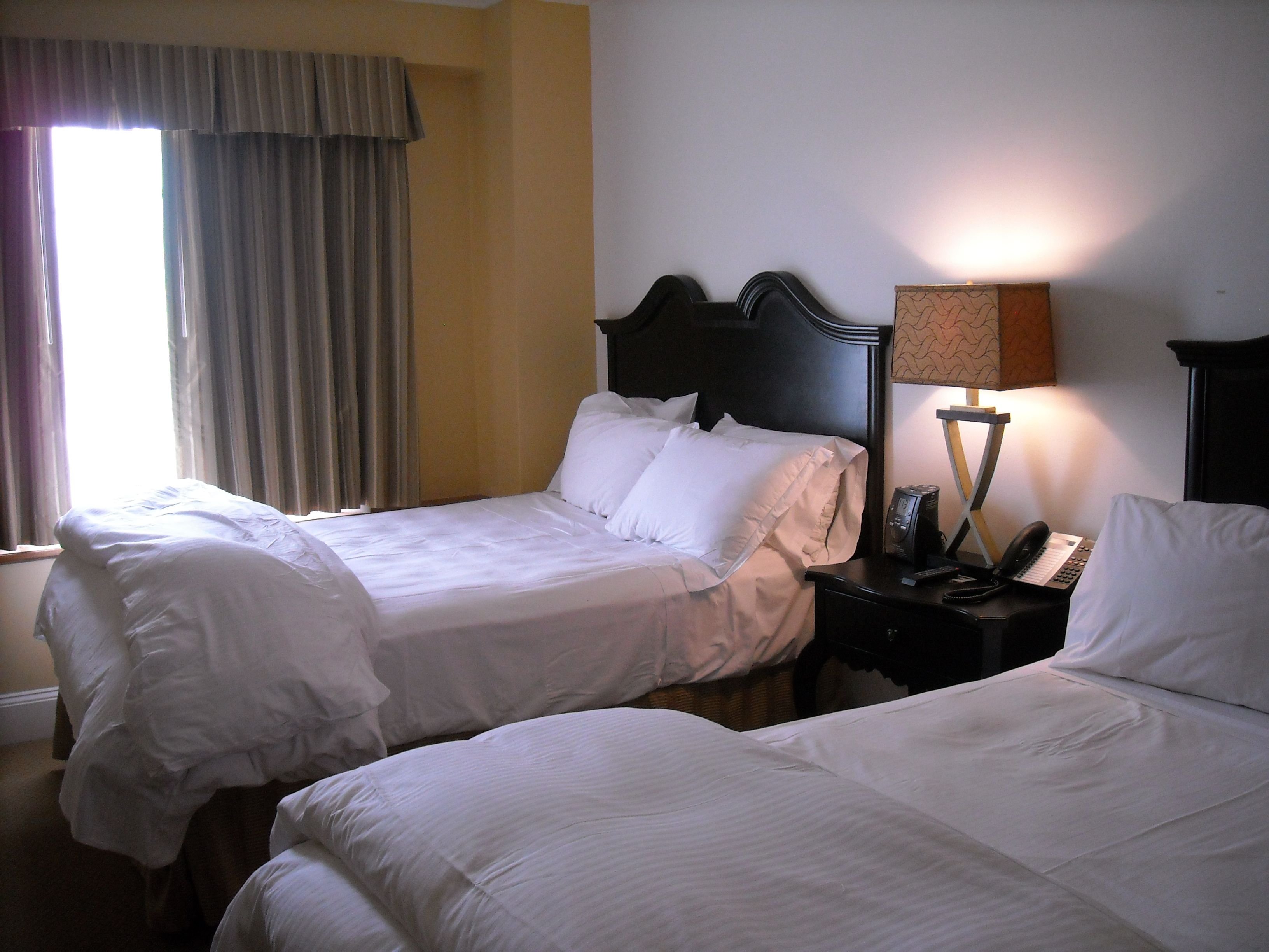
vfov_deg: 40.7
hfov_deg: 52.6
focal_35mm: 35
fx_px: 1283
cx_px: 634
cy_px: 476
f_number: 2.8
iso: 308
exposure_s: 1/60
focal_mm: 5.7
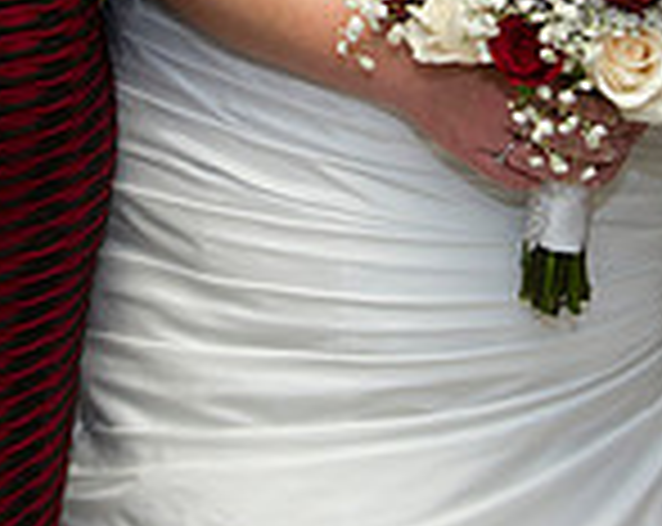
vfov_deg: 11.6
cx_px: 297
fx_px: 2464
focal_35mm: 126
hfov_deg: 15.3
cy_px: -319
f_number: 3.5
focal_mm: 34
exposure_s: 1/160
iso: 1600
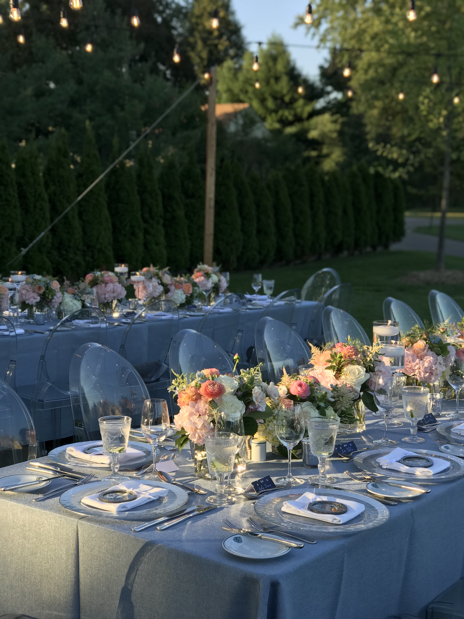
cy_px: 310
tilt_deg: -5.7
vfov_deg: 33.8
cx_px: 232
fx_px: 1019
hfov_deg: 25.7
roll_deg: -1.2
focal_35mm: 57
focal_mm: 6.6
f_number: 2.8
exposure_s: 1/161
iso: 20
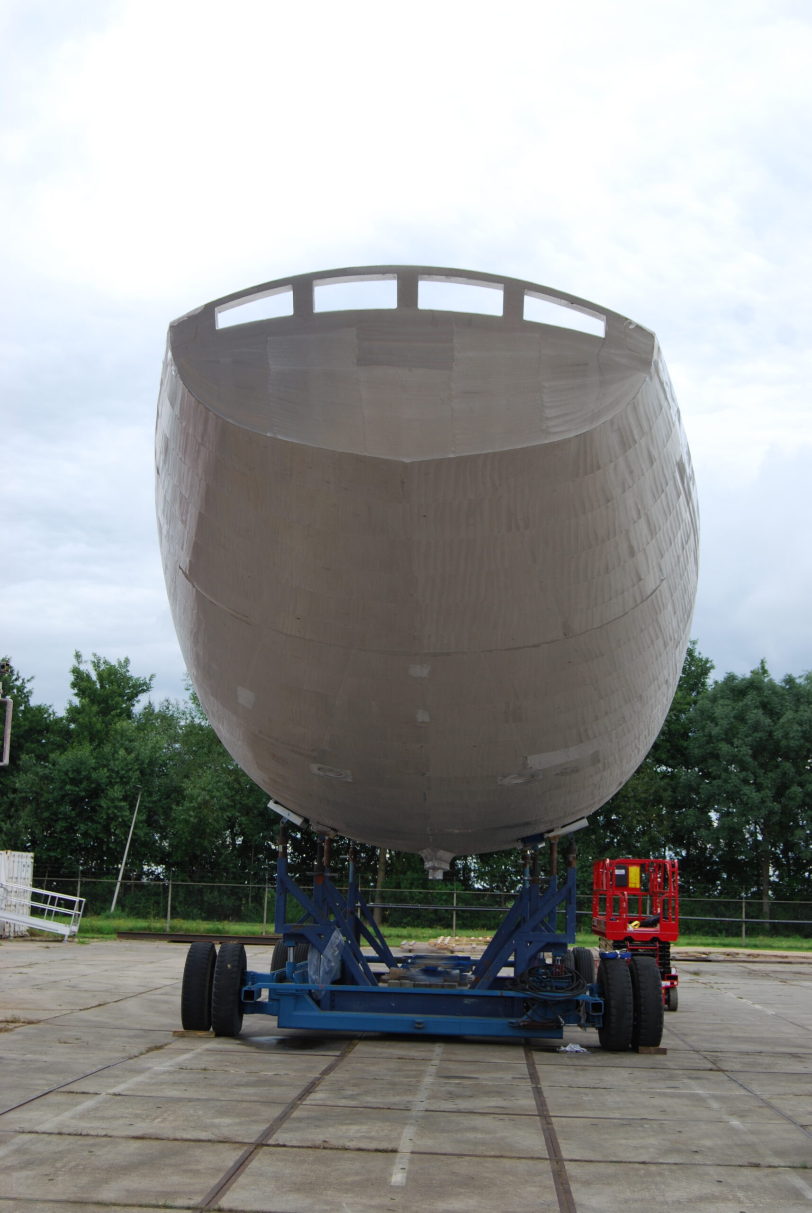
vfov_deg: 43.6
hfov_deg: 29.9
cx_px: 406
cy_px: 606
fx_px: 1518
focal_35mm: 45
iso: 100
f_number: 6.3
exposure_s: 1/160
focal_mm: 30
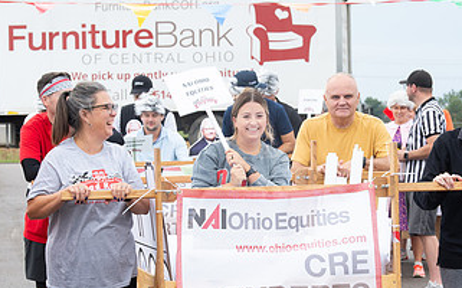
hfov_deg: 10.2
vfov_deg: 6.4
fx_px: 2591
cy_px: 207
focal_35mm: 206
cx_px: 242
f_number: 10
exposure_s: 1/160
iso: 640
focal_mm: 105
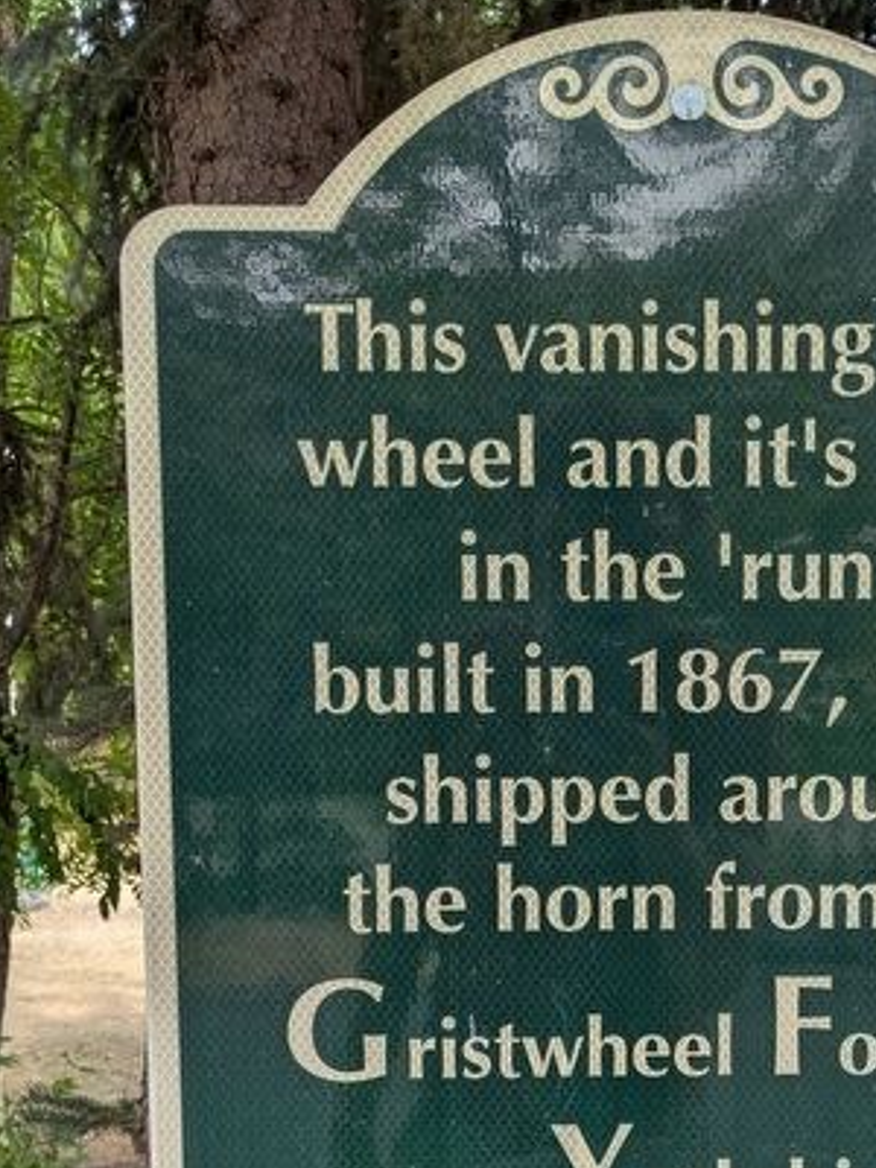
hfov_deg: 28.6
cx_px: 685
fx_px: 1687
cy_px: 821
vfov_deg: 37.6
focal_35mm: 50
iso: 39
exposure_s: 1/450
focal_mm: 5.43
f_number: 1.89
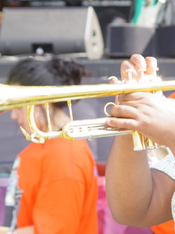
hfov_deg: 11.4
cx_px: 166
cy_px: 115
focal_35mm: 129
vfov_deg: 15.3
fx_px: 868
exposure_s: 1/160
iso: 400
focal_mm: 55
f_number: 6.3
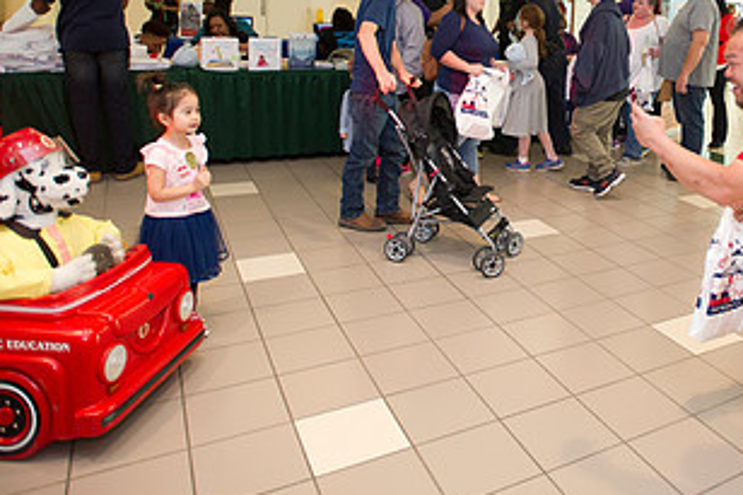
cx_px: 567
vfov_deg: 39.2
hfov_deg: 55.6
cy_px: 87
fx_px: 660
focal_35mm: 32
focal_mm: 17
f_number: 2.8
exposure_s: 1/250
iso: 1250
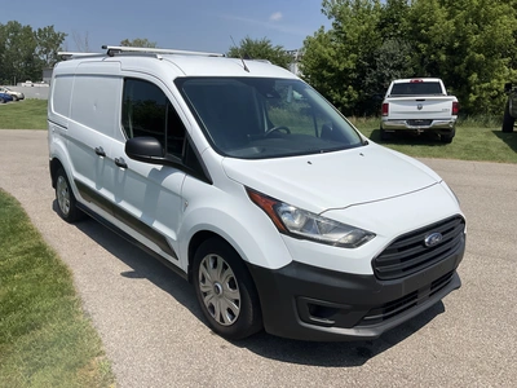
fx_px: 433
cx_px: 258
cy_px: 194
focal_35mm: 29
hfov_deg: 61.7
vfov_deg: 48.2
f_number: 1.8
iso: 25
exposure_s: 1/4065
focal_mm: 3
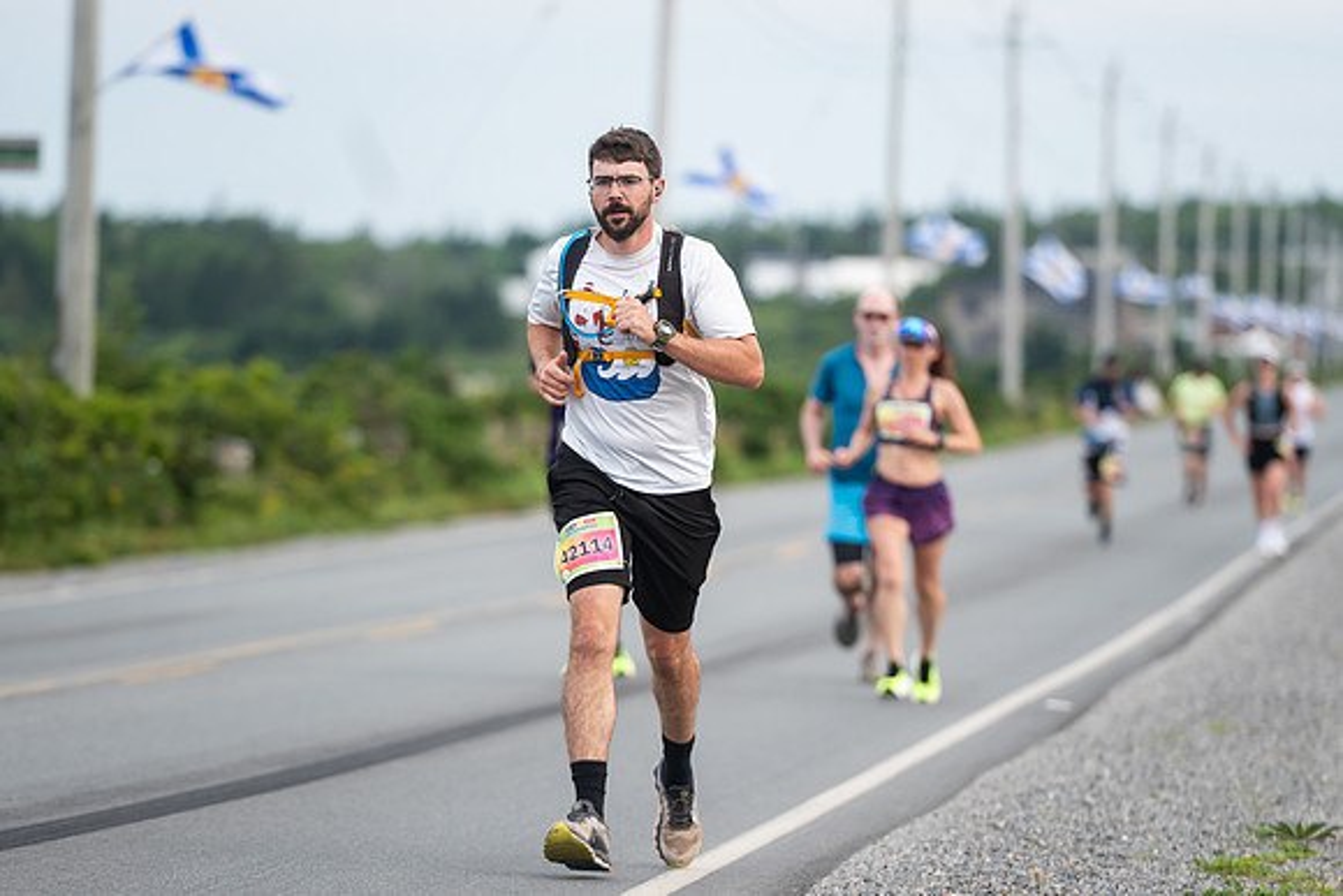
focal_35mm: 265
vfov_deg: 5.2
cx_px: 672
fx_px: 9905
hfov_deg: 7.8
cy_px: 466
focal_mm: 200
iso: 500
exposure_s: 1/800
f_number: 4.5
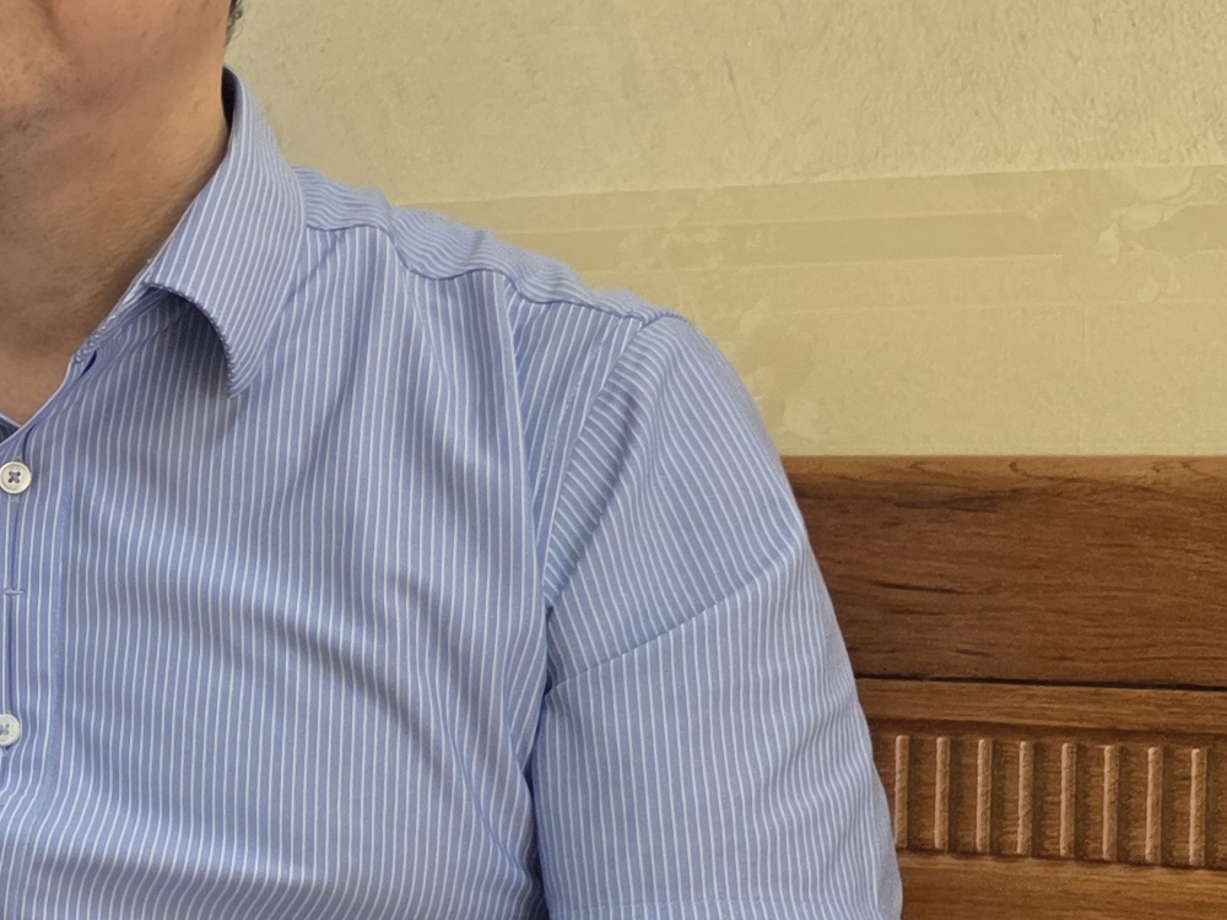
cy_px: 615
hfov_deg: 18.9
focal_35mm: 92
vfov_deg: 16.0
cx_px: -594
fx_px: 3261
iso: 160
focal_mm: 6.25
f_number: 1.7
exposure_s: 1/100
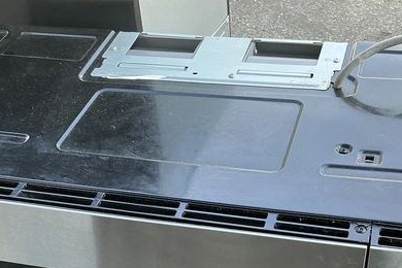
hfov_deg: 35.6
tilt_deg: -42.6
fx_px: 625
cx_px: 200
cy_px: 265
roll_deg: +4.0
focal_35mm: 56
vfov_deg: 23.2
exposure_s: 1/122
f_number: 1.8
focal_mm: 3
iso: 40
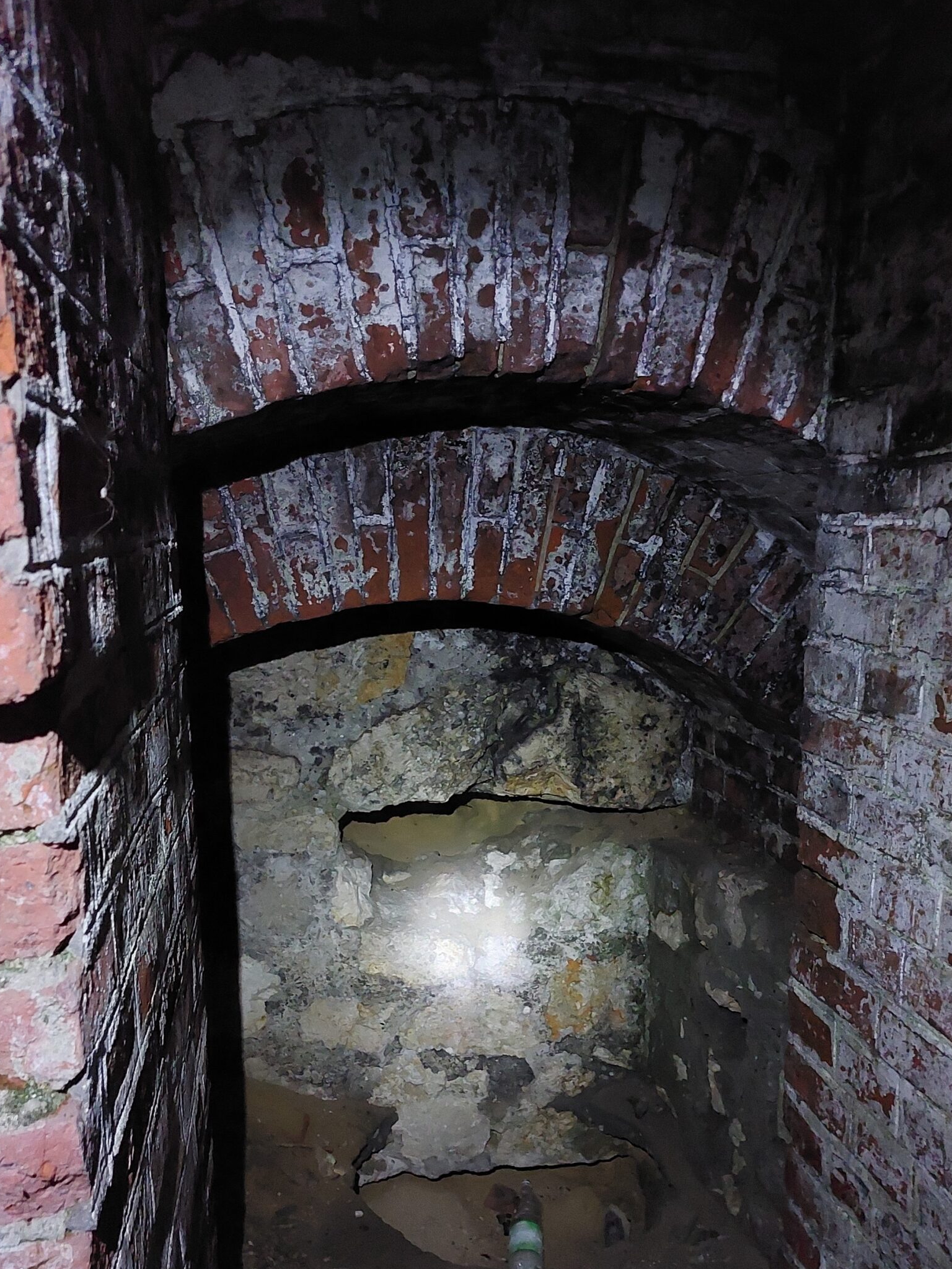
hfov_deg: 46.8
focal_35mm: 30
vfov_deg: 59.4
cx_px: 451
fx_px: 1100
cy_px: 768
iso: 1600
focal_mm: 5.23
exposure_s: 1/25
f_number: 1.8
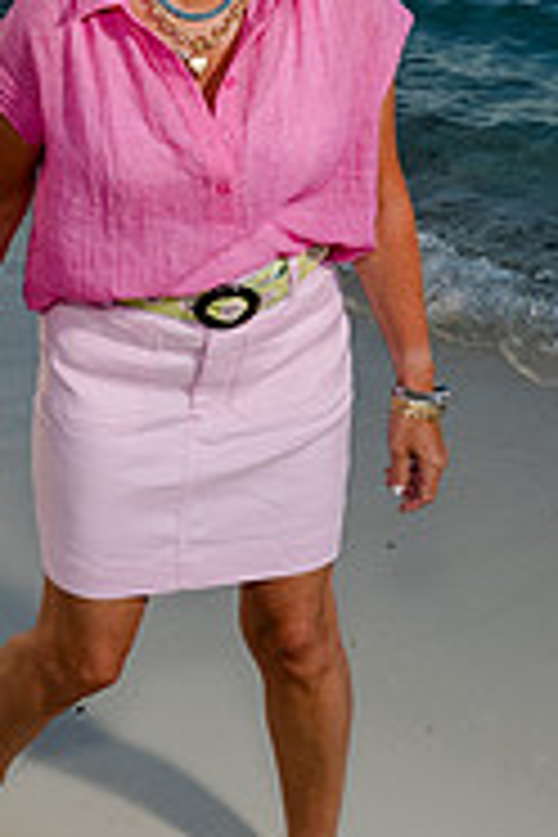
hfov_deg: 16.3
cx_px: -63
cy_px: 79
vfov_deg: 24.3
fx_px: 1883
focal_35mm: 81
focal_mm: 26
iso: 100
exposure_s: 1/250
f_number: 5.6
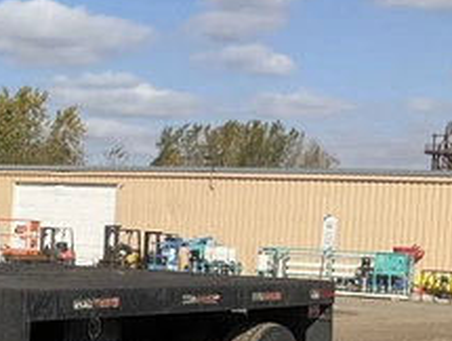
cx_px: -267
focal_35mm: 101
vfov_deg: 14.6
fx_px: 1321
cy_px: 258
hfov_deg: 17.1
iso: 25
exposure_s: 1/1984
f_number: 1.8
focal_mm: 3
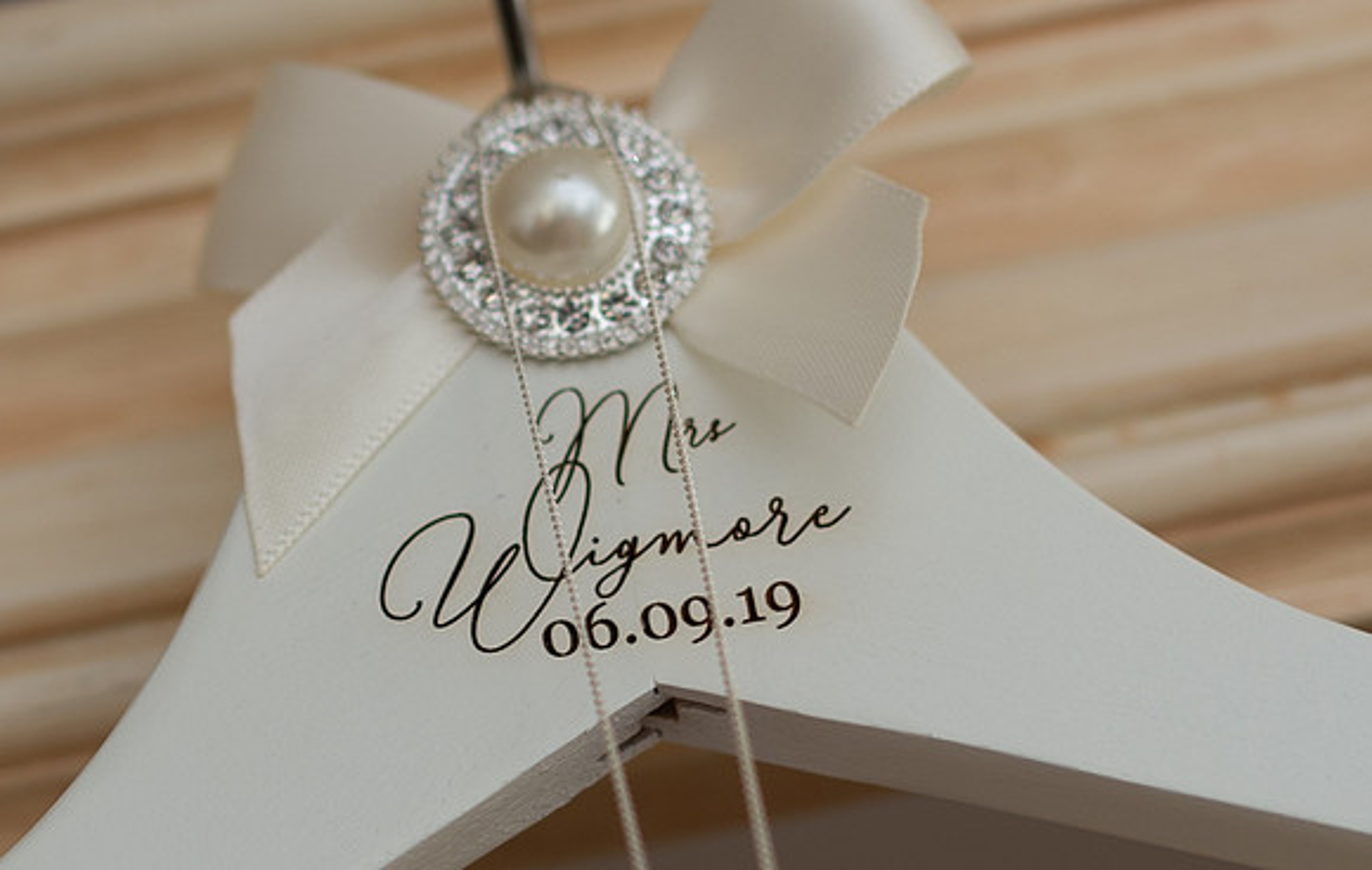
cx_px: 553
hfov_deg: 17.5
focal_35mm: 119
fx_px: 4454
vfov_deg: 11.2
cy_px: 546
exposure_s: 1/100
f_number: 2
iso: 100
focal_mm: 35
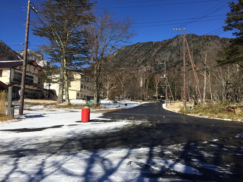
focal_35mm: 29
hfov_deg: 61.7
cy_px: 91
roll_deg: -1.9
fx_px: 204
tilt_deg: +4.7
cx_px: 122
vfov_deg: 48.2
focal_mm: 4.15
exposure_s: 1/2825
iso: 32
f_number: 2.2
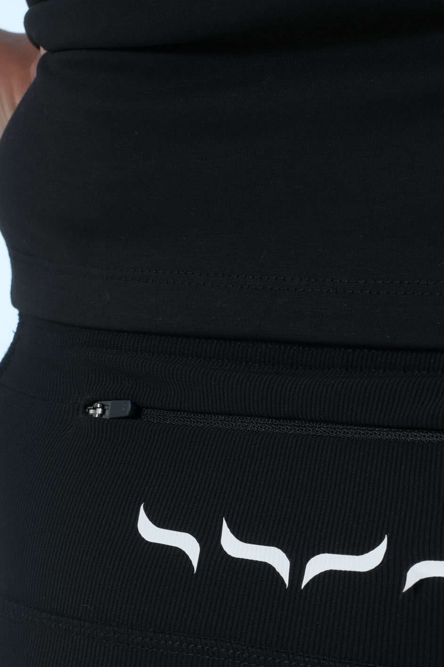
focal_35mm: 96
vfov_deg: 21.1
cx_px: 338
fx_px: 1776
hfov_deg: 14.2
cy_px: 506
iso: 200
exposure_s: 1/200
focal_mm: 35
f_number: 9
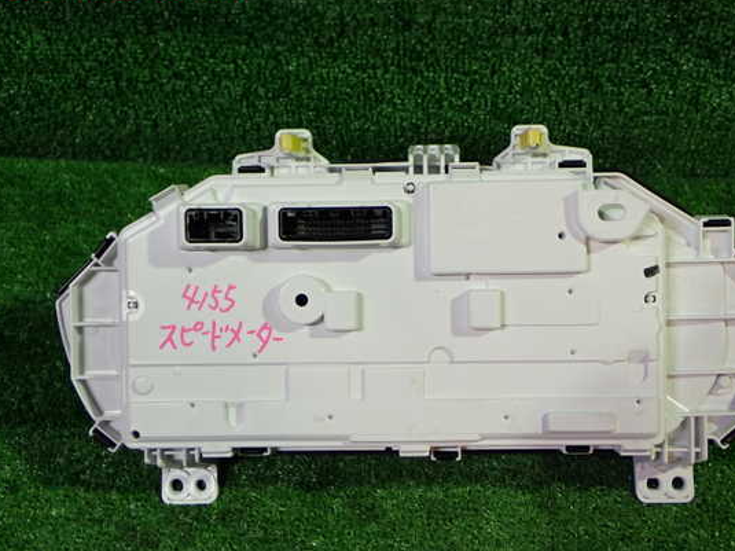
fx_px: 976
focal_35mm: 46
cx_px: 396
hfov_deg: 41.2
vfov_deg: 31.5
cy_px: 279
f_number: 2.8
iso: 320
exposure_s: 1/40
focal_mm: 7.31
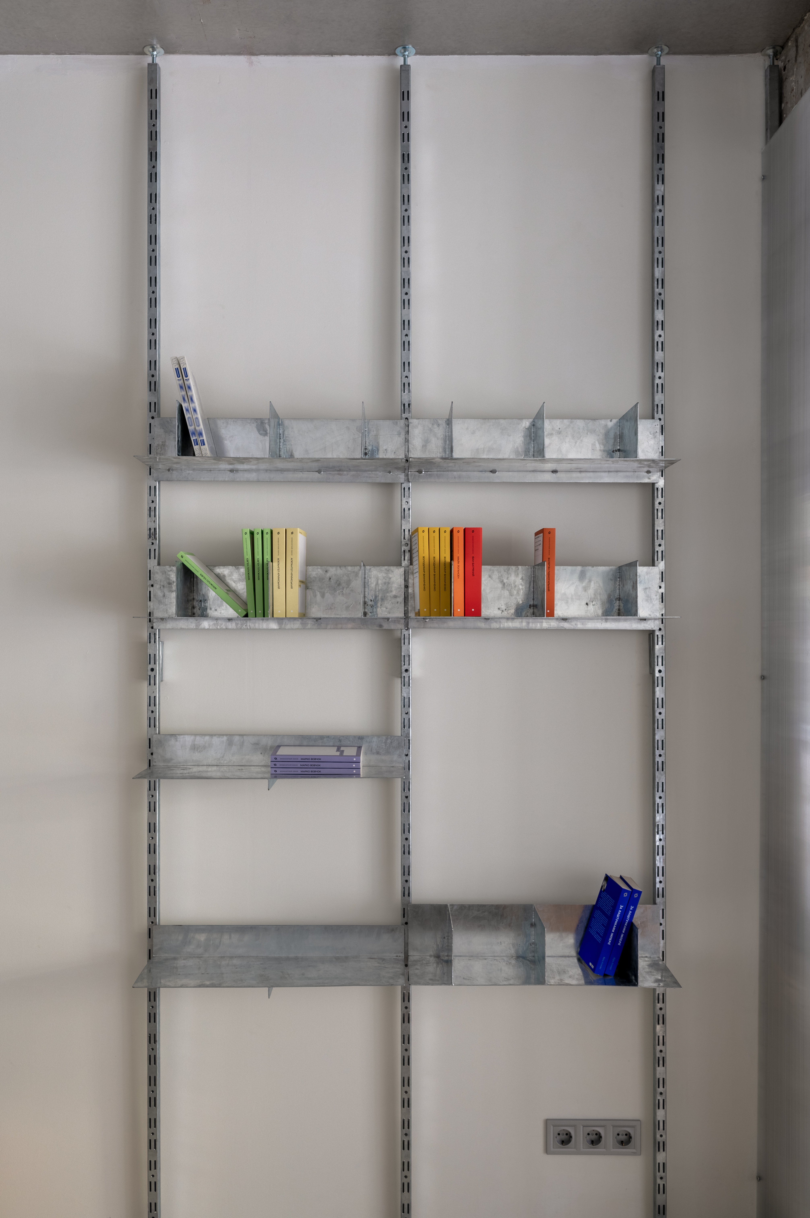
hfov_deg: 42.3
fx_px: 1048
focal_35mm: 31
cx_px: 405
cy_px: 609
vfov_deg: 60.3
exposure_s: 1/5
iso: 200
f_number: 8
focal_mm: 31
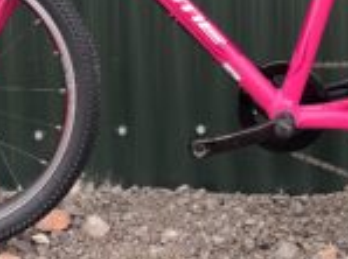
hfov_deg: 23.2
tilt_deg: -5.9
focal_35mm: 84
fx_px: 842
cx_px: 231
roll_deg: +1.0
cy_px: -86
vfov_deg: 16.5
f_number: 1.6
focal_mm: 5.1
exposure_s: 1/400
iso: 50
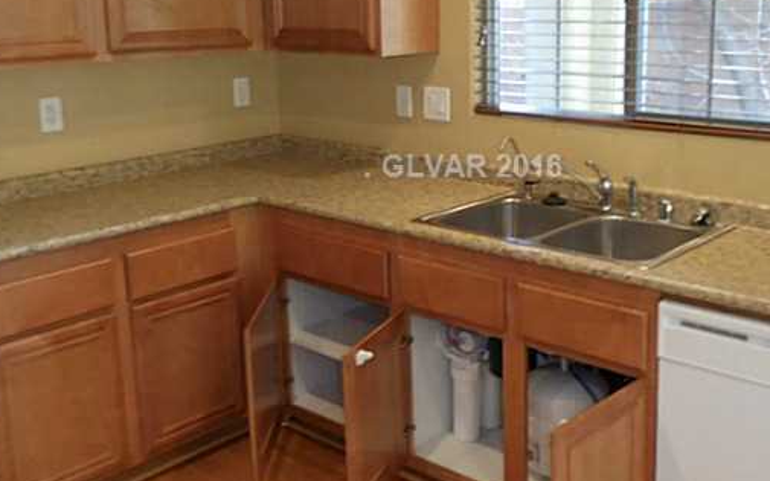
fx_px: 881
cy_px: 166
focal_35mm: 42
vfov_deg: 30.3
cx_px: 465
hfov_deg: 46.9
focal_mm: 4.5
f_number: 3.3
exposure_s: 1/30
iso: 320
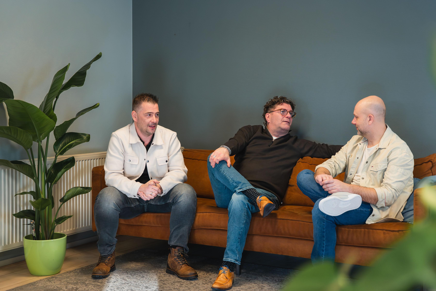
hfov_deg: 34.3
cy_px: 146
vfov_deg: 23.3
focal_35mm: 58
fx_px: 706
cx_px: 218
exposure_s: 1/500
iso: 1000
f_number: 2.8
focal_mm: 55.1
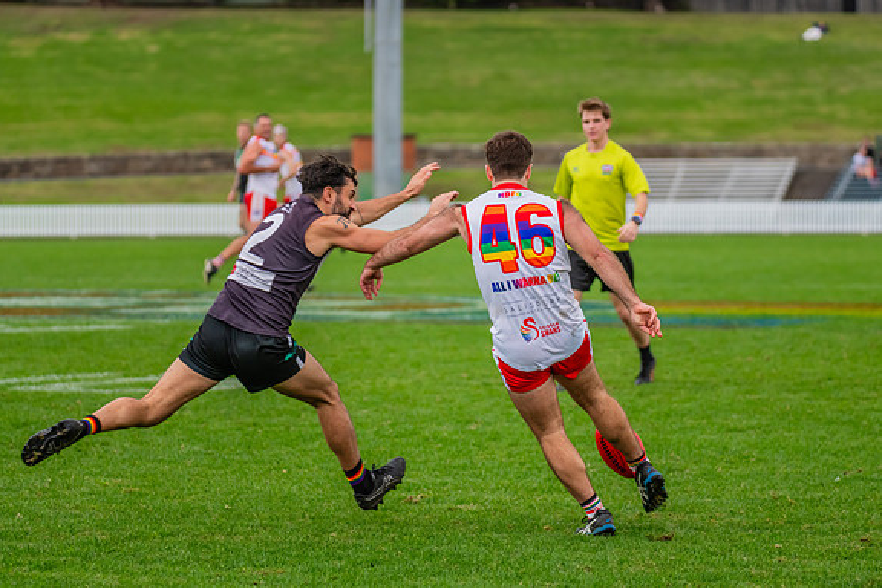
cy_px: 310
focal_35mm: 182
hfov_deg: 11.3
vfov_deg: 7.5
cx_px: 465
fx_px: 4459
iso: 1000
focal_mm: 170
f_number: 4
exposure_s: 1/1000
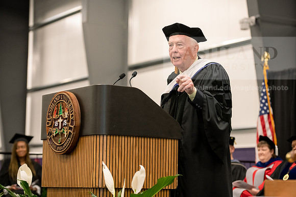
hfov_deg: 20.8
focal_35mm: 98
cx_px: 148
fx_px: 806
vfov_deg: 14.0
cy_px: 98
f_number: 3.5
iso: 3200
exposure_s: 1/200
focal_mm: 98
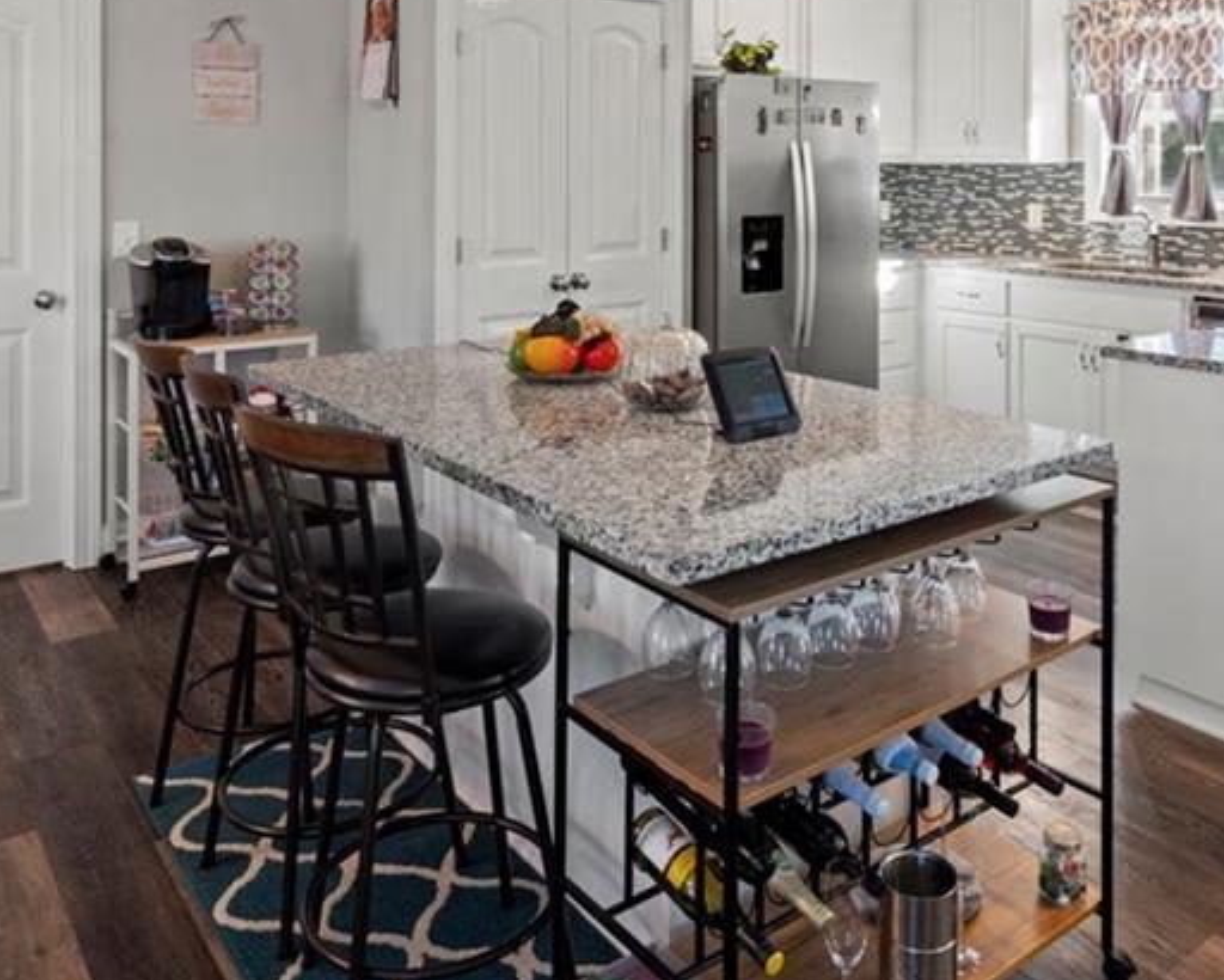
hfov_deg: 58.5
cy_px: 204
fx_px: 1087
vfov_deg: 46.2
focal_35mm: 30
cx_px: 708
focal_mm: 16
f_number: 11
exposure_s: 1/1.25
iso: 100
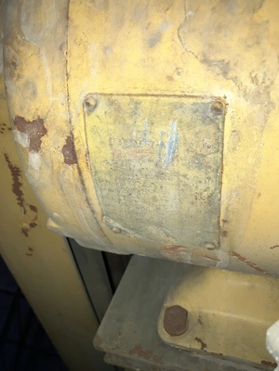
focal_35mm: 28
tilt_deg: +62.7
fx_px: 301
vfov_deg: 63.4
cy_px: 186
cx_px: 140
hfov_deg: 49.7
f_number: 1.8
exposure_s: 1/40
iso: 20
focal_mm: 3.99
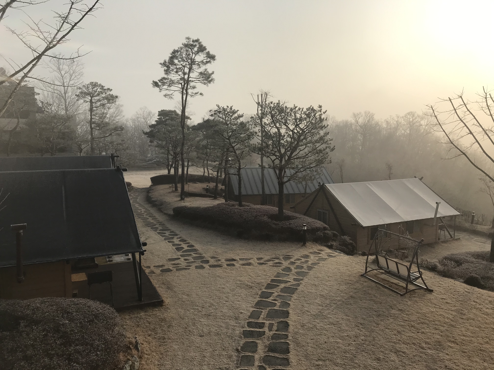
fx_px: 400
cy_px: 185
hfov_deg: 63.4
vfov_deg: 49.7
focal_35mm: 28
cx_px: 247
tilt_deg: -6.0
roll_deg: +0.0
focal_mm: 3.99
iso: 20
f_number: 1.8
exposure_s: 1/4167
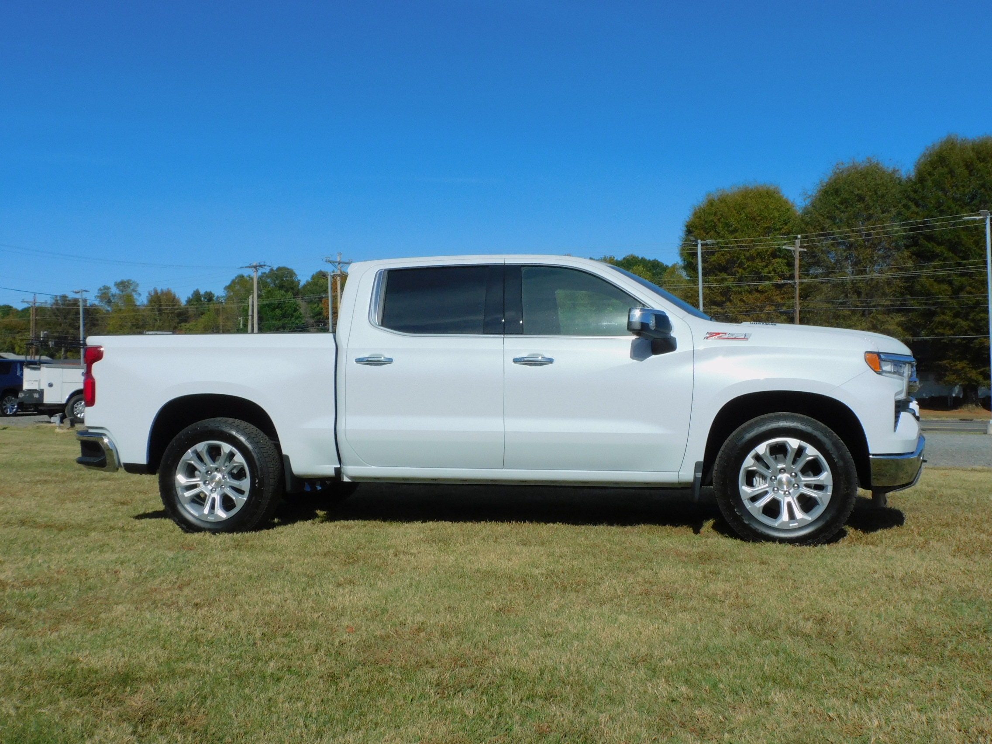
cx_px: 496
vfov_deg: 40.7
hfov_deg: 52.6
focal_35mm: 35
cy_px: 372
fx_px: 1003
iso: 125
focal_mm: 6.3
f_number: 6
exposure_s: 1/1600
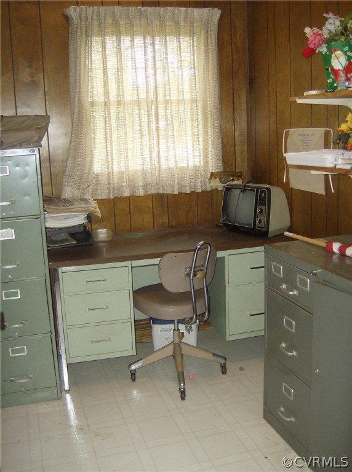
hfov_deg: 39.5
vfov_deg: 51.5
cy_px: 236
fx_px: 490
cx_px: 176
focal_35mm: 36
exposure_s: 1/60
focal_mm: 6
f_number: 2.8
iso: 200
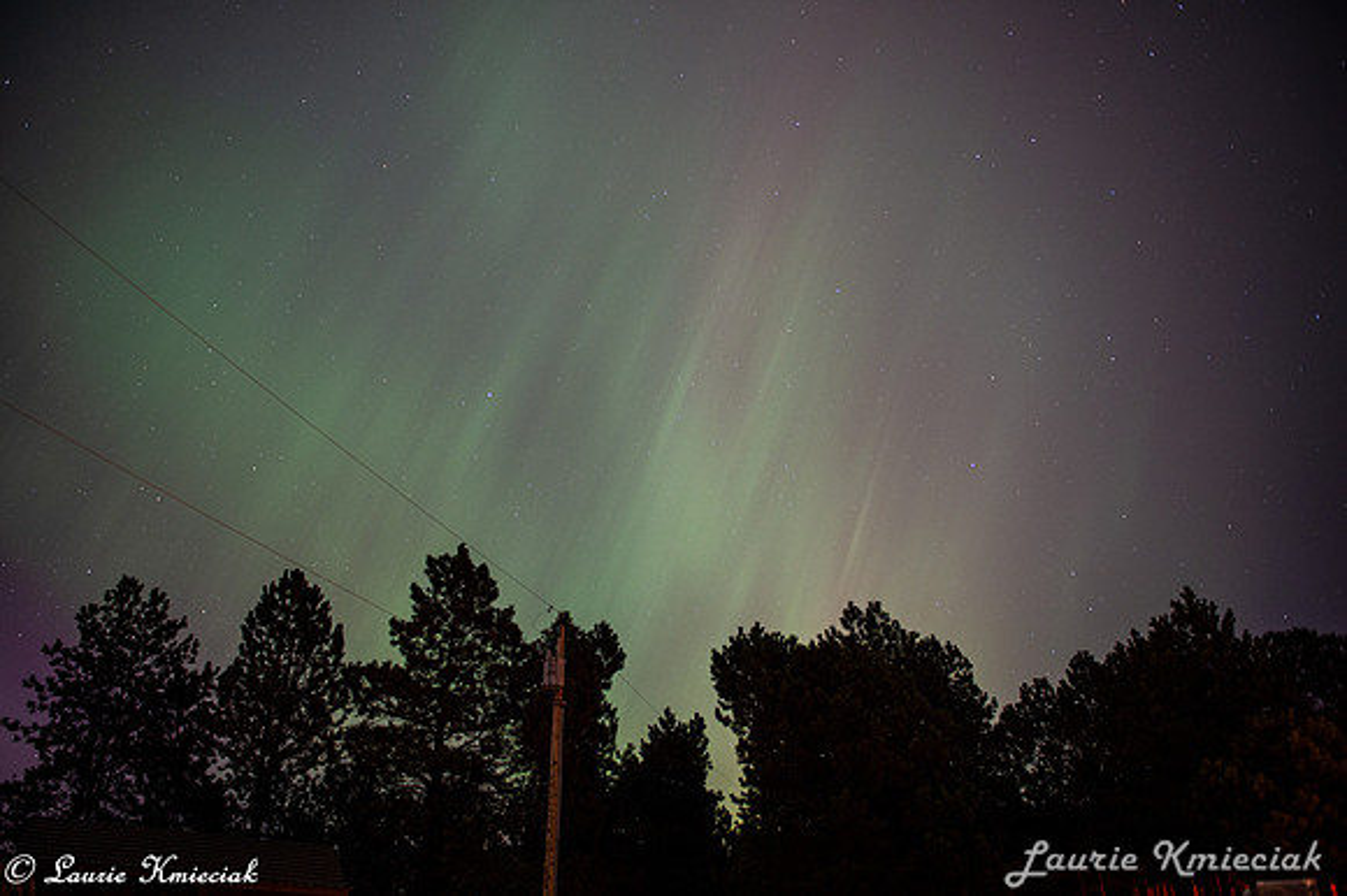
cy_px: 448
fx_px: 897
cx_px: 674
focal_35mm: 24
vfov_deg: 53.1
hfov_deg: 73.8
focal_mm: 24
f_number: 2.8
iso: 800
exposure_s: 5
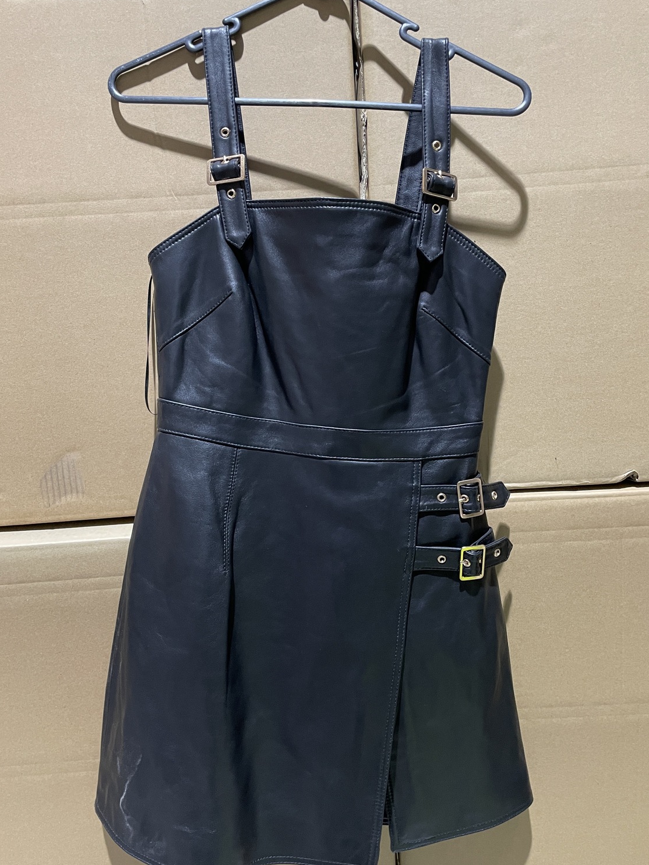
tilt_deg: -8.2
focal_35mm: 28
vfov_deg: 63.4
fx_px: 700
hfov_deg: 49.7
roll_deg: +3.4
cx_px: 326
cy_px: 446
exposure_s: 1/50
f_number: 1.6
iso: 320
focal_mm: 4.2
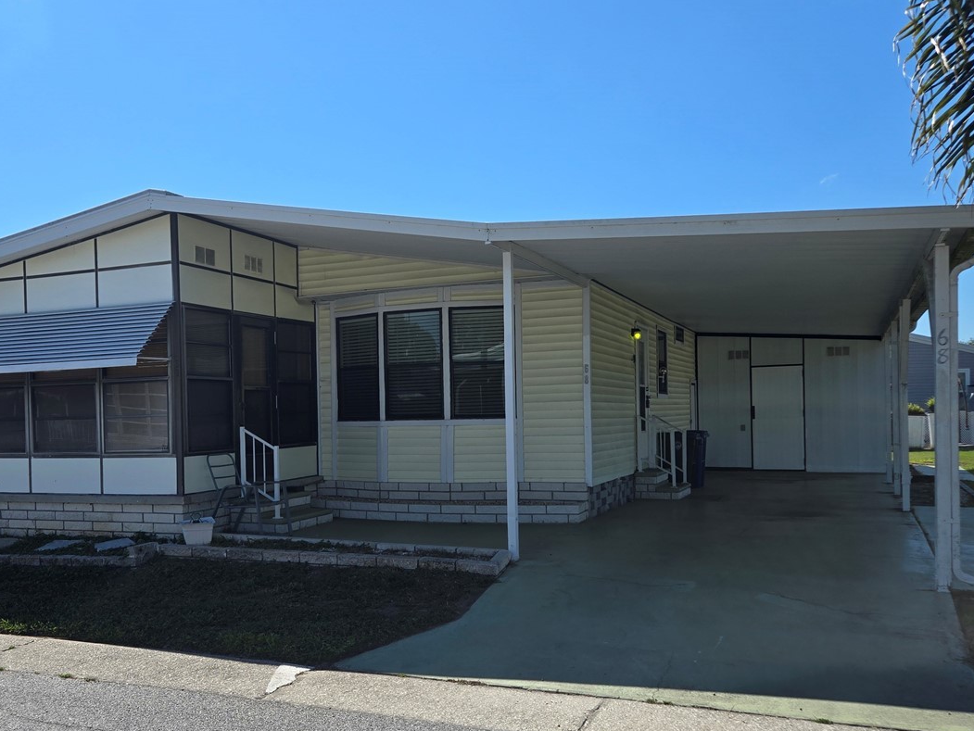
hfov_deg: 52.0
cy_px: 421
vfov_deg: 40.6
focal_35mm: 35
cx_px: 360
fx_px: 985
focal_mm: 5.4
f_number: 1.8
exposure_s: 1/2259
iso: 25
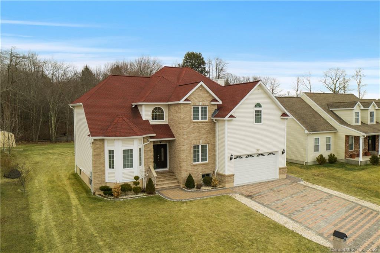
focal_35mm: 28
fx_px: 295
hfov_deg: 65.5
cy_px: 126
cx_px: 190
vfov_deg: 46.3
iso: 100
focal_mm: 10.26
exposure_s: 1/50
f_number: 4.5
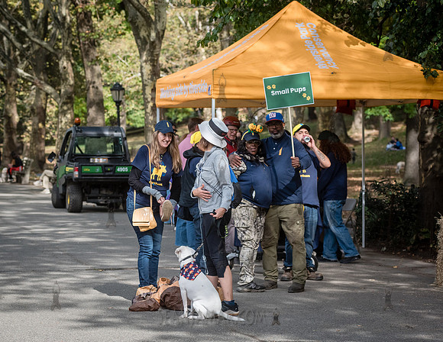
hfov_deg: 15.7
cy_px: 183
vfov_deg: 12.2
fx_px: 1599
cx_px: 130
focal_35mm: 124
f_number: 4.5
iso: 1000
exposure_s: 1/2500
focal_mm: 92
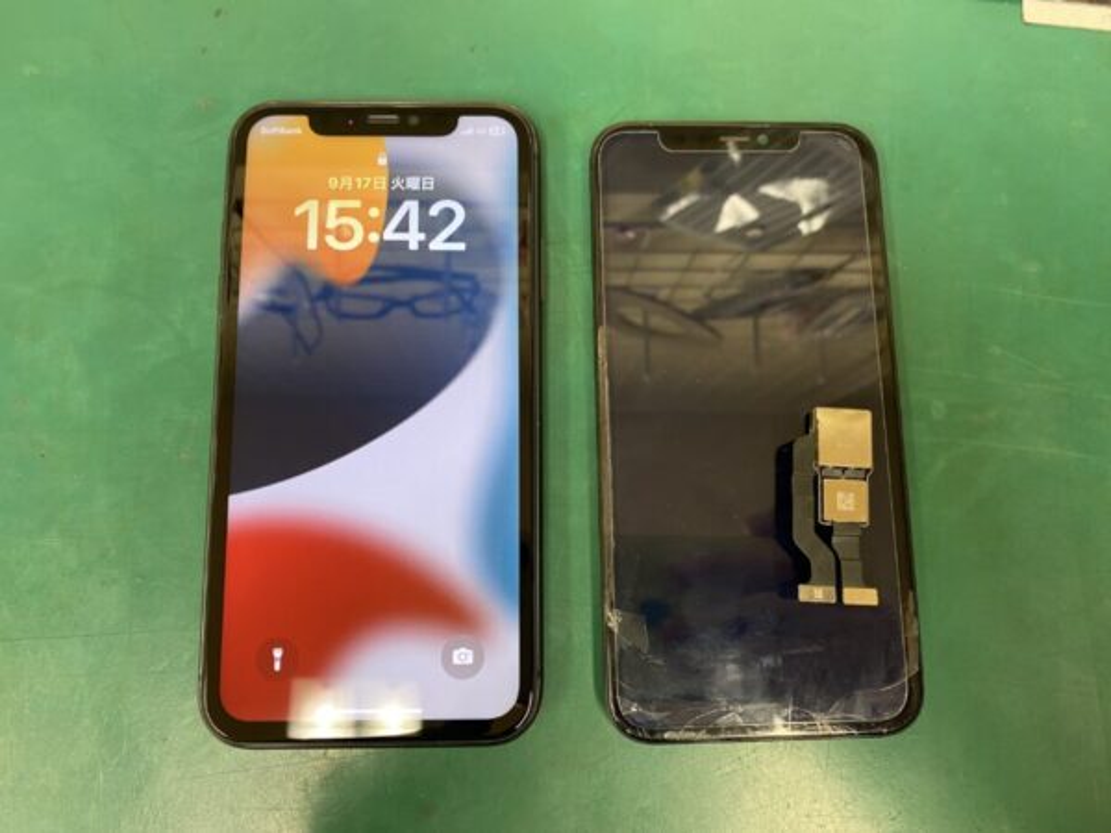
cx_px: 556
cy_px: 416
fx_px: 834
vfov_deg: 53.1
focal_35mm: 26
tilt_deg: -80.5
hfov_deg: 67.3
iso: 100
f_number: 1.8
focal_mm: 4.25
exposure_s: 1/50
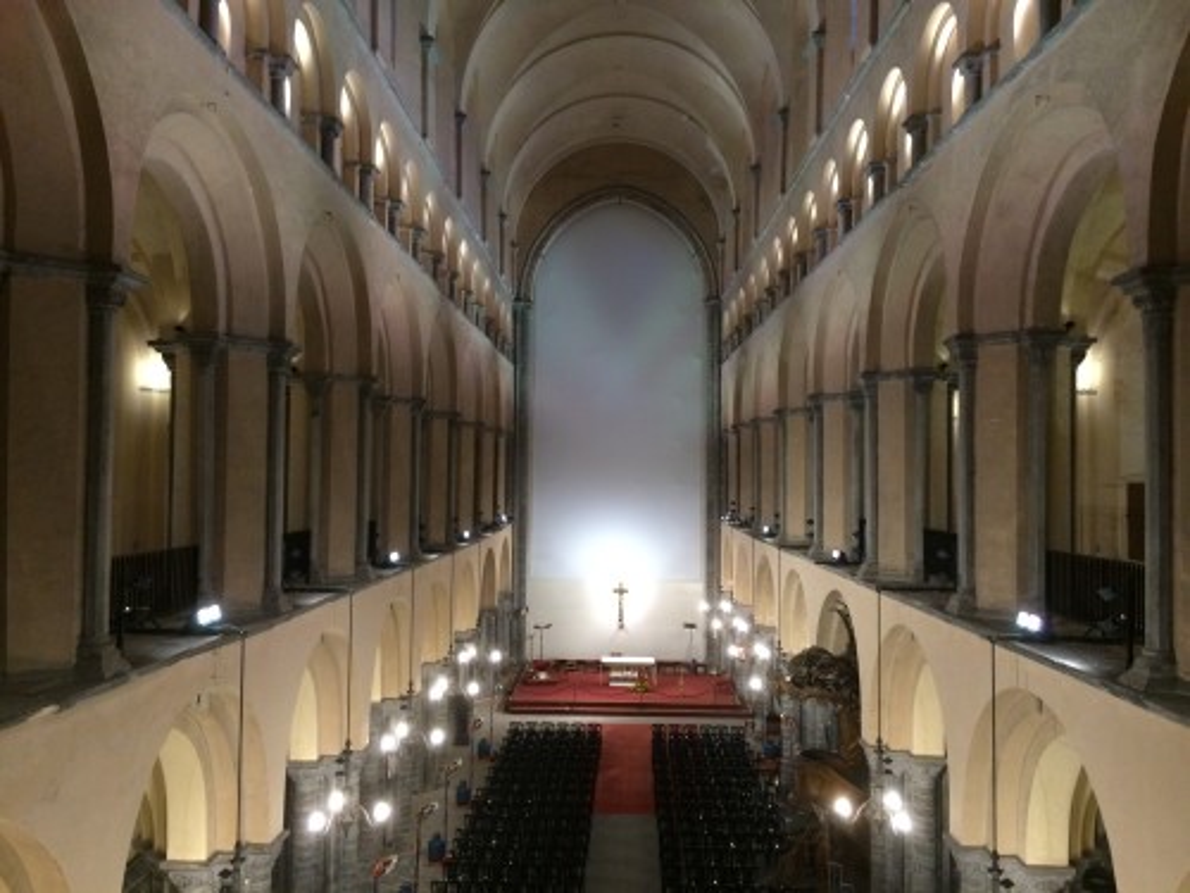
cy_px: 446
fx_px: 997
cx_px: 595
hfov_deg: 61.7
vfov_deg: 48.2
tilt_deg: +1.3
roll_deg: +0.0
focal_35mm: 29
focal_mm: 4.15
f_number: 2.2
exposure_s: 1/33
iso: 320
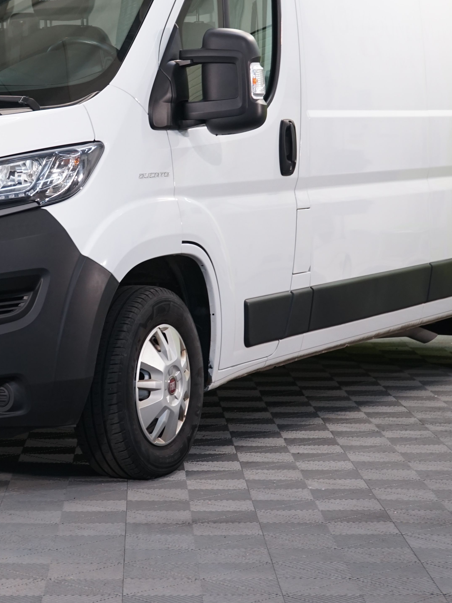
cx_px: 86
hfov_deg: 13.4
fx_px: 1915
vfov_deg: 17.8
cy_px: 187
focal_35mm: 110
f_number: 5.6
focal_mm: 55
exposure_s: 1/25
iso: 500
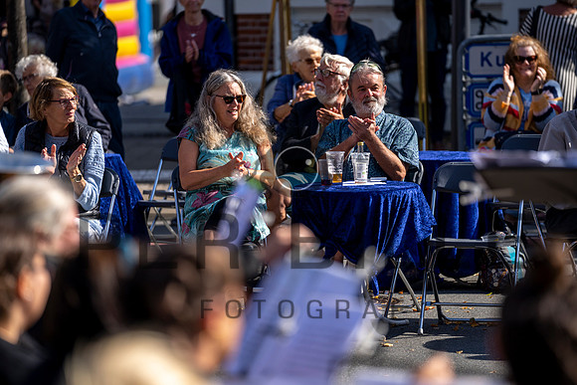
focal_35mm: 181
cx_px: 288
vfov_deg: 7.6
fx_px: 2902
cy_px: 192
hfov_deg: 11.4
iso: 100
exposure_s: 1/1600
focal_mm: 181
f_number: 2.8
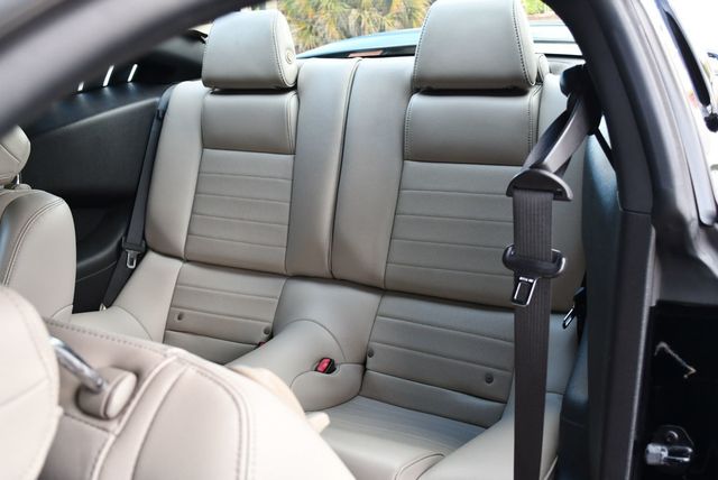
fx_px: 719
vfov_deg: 36.9
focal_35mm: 36
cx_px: 359
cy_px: 240
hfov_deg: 53.1
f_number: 3.5
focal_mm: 18
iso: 400
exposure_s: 1/250
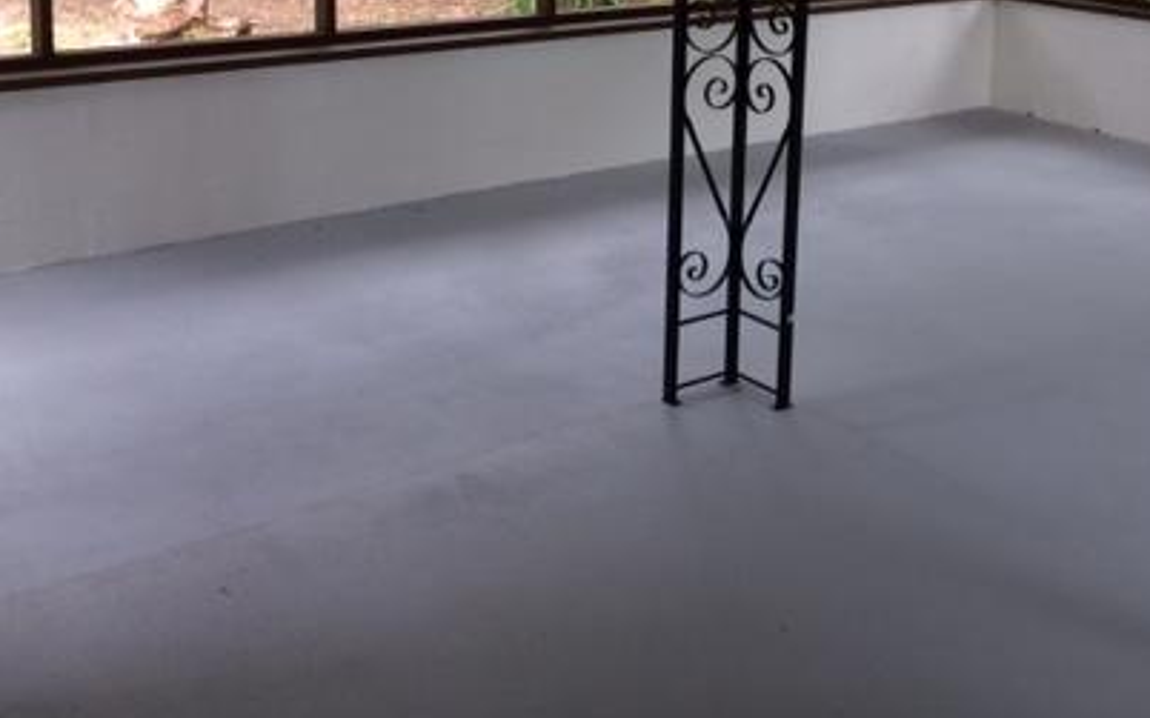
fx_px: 1535
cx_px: 775
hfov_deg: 40.5
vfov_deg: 25.3
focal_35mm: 49
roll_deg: -0.6
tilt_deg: -7.6
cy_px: 37
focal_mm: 4.15
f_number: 2.2
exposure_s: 1/30
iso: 40
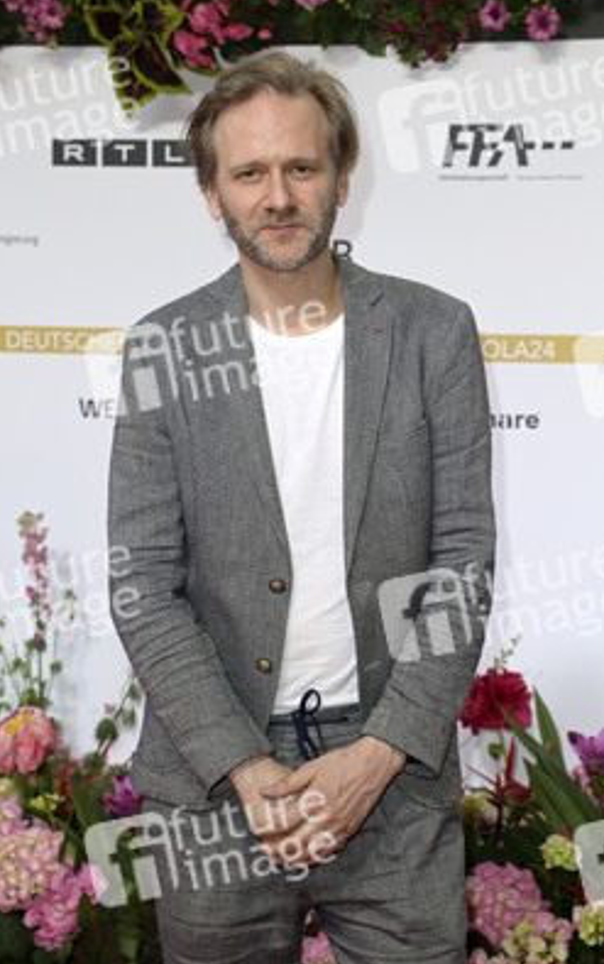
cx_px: 281
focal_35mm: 95
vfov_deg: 21.8
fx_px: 2497
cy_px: 482
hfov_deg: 13.8
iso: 640
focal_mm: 92
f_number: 6.3
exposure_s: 1/250
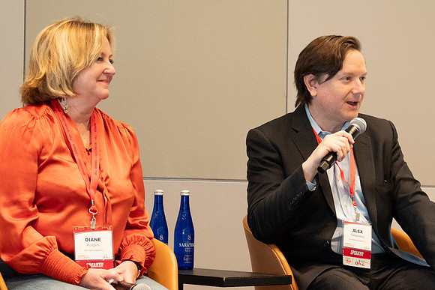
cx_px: 238
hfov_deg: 16.7
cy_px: 143
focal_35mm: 123
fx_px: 1485
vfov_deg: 11.2
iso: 4000
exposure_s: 1/60
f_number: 5.6
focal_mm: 72
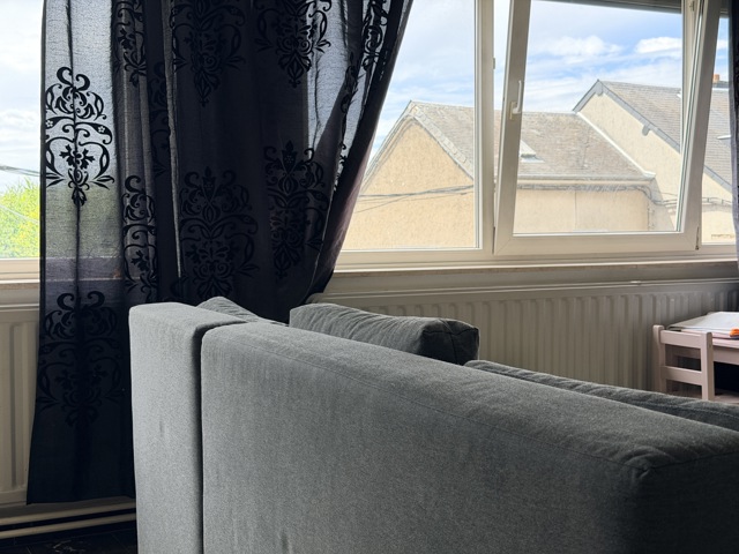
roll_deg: +0.4
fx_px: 1025
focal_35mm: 48
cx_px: 370
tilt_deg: -1.8
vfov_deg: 30.3
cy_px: 277
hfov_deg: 39.7
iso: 80
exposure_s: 1/681
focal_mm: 6.76
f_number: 1.78
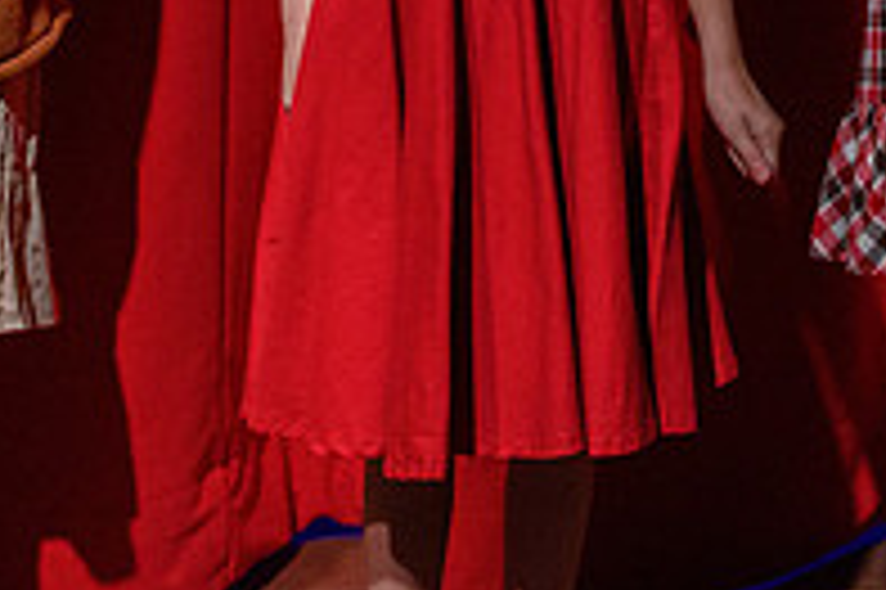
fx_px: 2705
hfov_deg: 17.6
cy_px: -612
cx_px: 1092
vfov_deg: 11.2
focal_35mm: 110
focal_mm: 24
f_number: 3.2
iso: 1250
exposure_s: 1/125
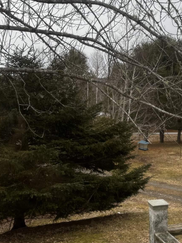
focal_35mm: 48
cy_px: 117
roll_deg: +0.0
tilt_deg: -1.9
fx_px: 336
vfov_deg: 39.7
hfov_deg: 29.9
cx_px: 133
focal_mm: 6.76
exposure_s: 1/539
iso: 80
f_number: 1.78
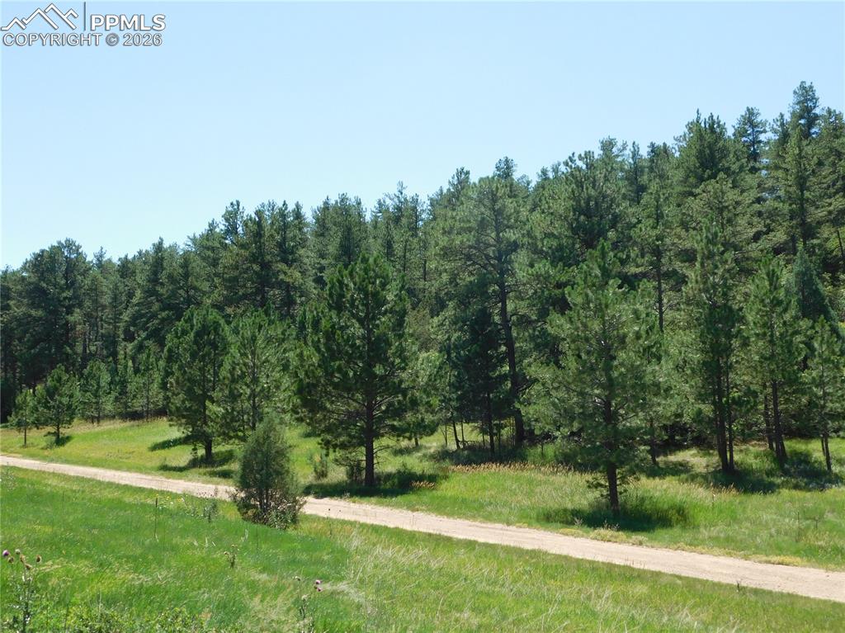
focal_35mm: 45
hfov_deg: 42.1
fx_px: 1098
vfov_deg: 32.2
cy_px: 316
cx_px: 422
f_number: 3.7
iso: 125
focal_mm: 8
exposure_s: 1/640
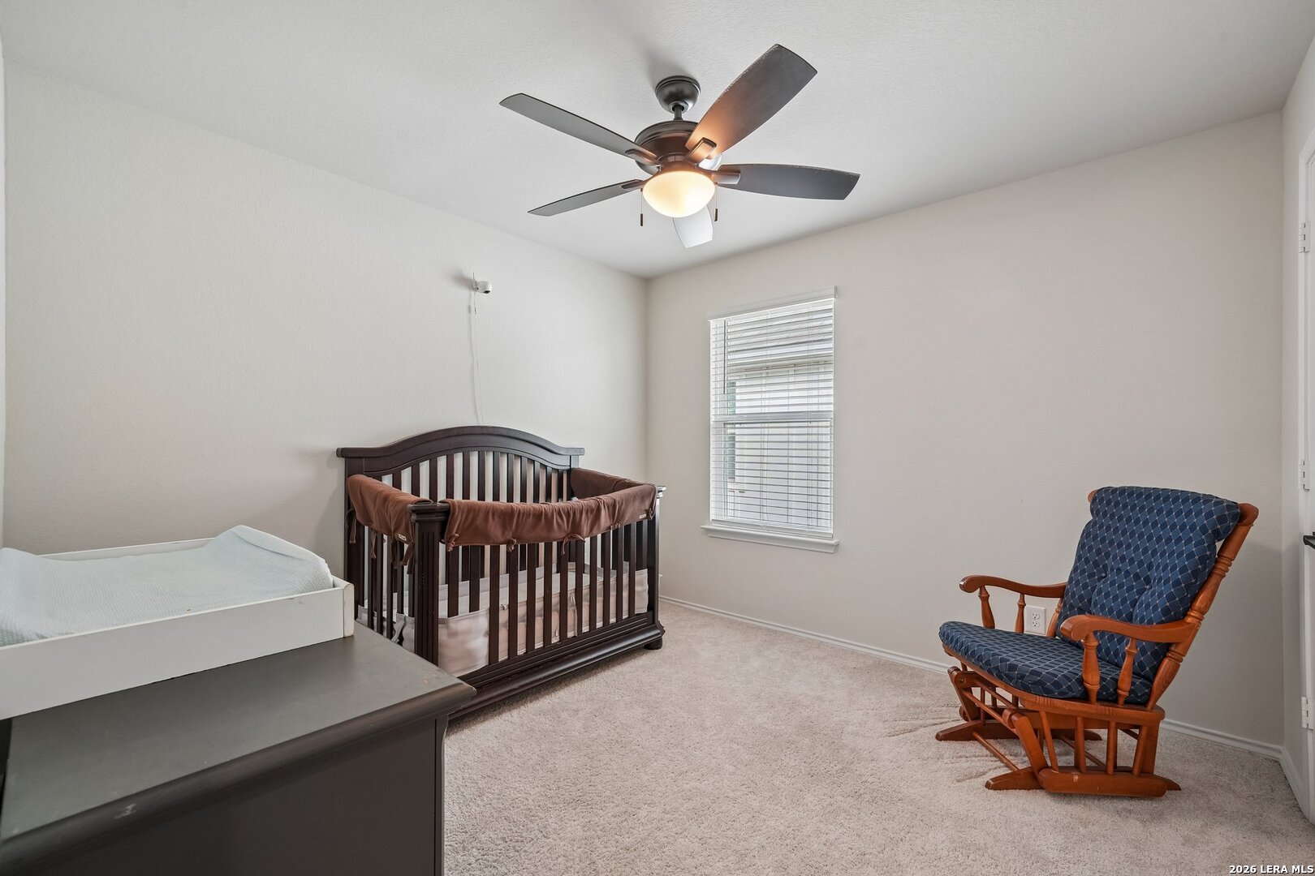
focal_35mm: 15
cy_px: 438
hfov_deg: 100.4
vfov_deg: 77.3
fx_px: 548
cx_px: 658
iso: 800
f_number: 8
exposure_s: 1/30
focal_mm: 15
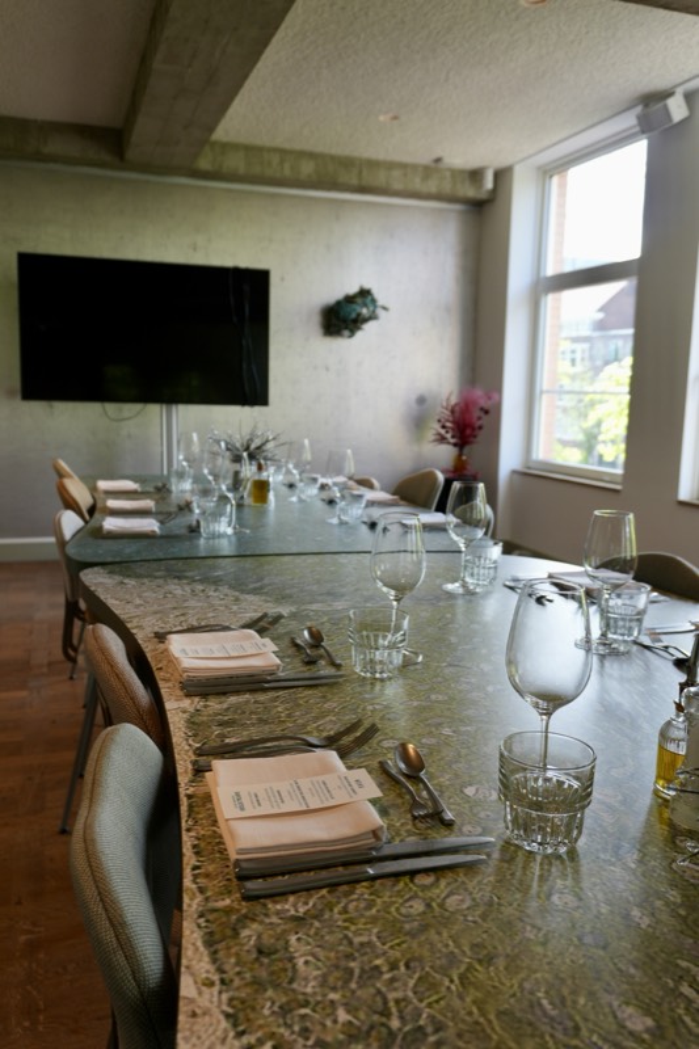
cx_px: 350
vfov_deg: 61.9
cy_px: 524
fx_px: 874
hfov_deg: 43.6
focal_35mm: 30
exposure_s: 1/60
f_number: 4
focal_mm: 20
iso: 125
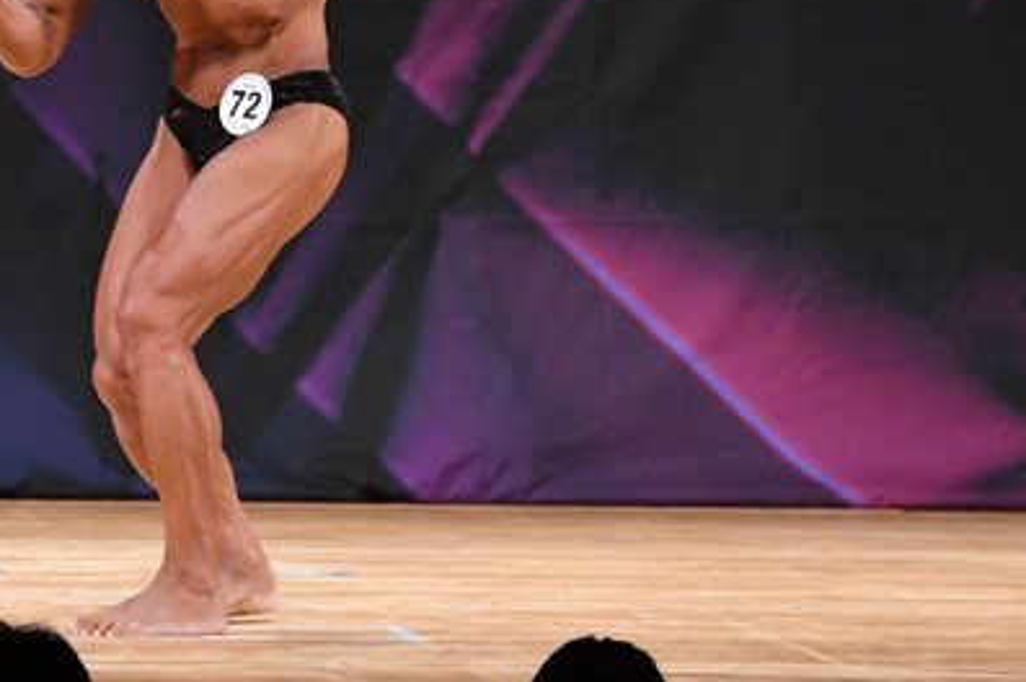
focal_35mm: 498
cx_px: 252
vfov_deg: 2.8
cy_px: 49
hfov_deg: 4.1
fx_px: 14181
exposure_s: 1/400
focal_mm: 170
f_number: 5.6
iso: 3200
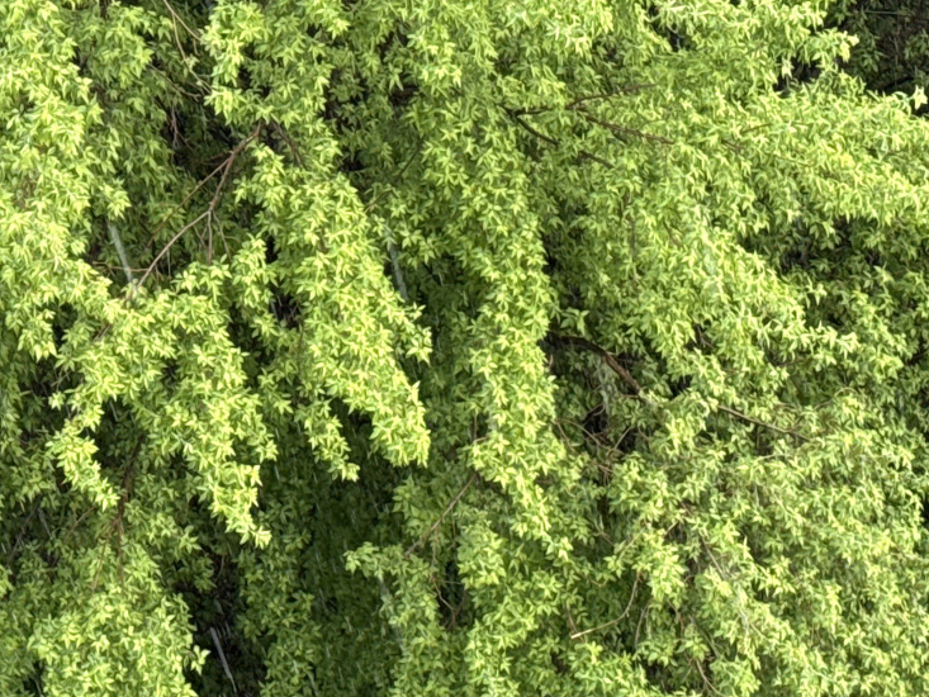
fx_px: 3516
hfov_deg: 14.9
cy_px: 387
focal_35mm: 131
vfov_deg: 11.3
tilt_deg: -47.7
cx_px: 98
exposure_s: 1/121
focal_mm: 6.76
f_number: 1.78
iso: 100
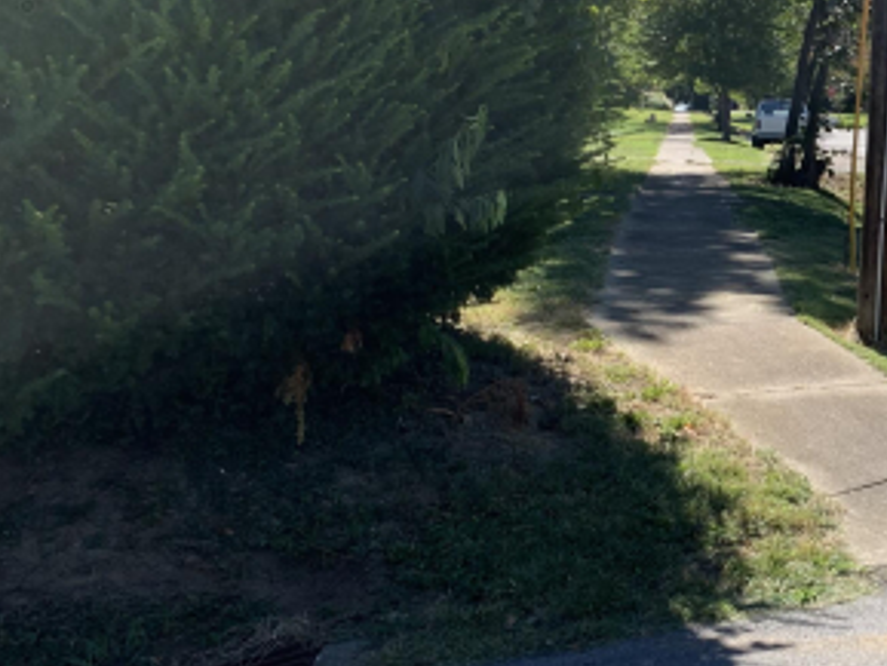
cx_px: 990
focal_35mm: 60
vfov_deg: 24.4
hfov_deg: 28.9
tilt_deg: -3.9
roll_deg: +0.6
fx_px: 1538
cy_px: 267
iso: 25
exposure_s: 1/1100
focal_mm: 4.25
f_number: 1.8
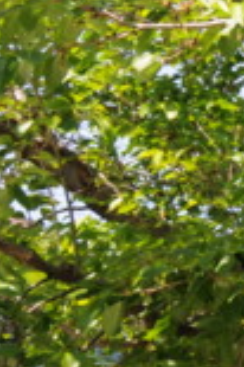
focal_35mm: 186
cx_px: 616
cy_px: 34
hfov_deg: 6.9
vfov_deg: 11.0
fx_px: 1895
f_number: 7.1
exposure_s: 1/200
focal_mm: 24
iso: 200
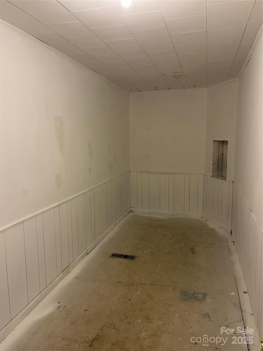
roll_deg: -2.0
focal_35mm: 26
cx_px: 132
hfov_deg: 53.1
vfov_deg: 67.3
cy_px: 176
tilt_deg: -8.2
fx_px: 263
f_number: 1.6
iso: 200
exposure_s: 1/60
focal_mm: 5.1
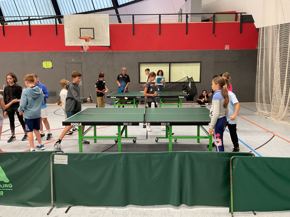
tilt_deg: -9.6
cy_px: 108
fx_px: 243
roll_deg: -0.3
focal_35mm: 29
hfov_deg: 61.7
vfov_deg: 48.2
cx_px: 145
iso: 125
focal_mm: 3
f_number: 1.8
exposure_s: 1/60
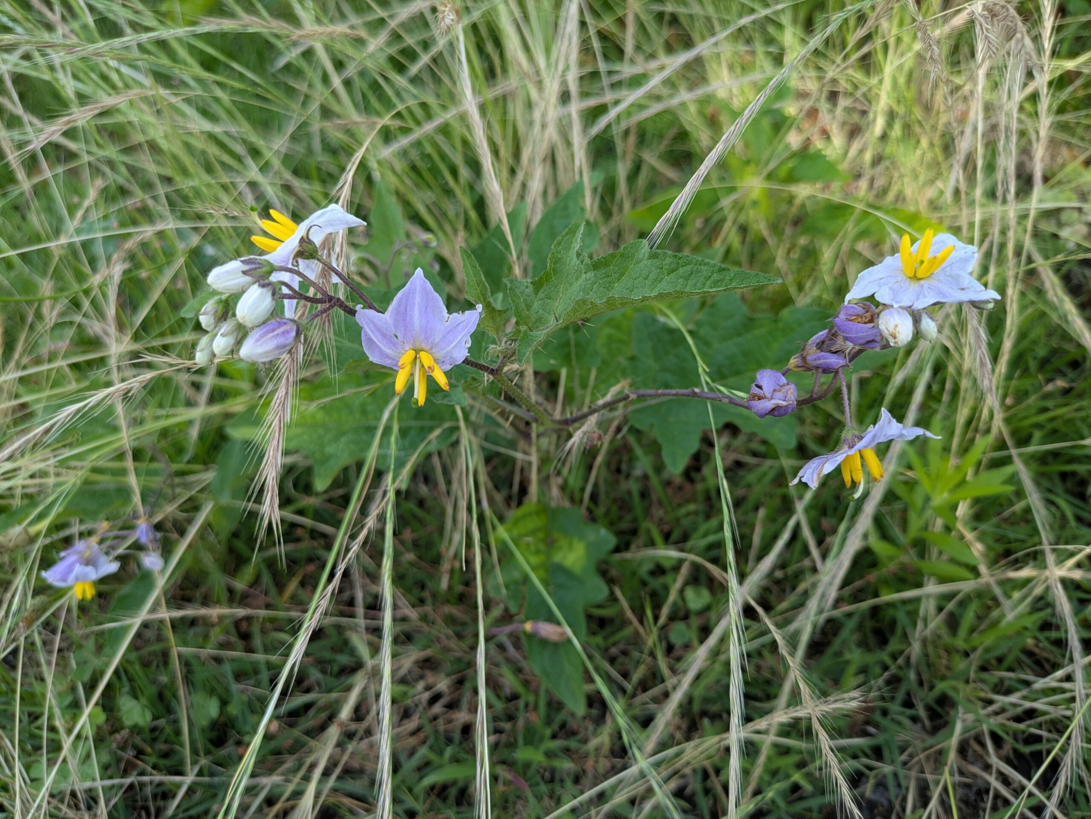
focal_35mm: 25
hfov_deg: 69.4
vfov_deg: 54.9
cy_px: 410
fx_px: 788
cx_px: 546
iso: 43
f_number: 1.89
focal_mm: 5.43
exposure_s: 1/281
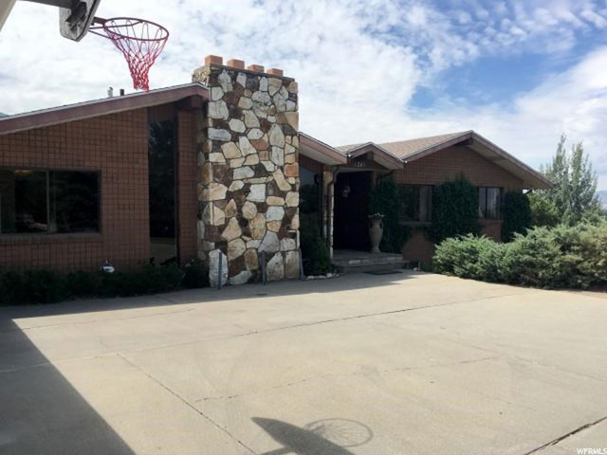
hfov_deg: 61.7
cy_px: 228
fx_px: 509
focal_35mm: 29
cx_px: 304
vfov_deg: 48.2
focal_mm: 4.15
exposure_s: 1/2079
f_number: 2.2
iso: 25
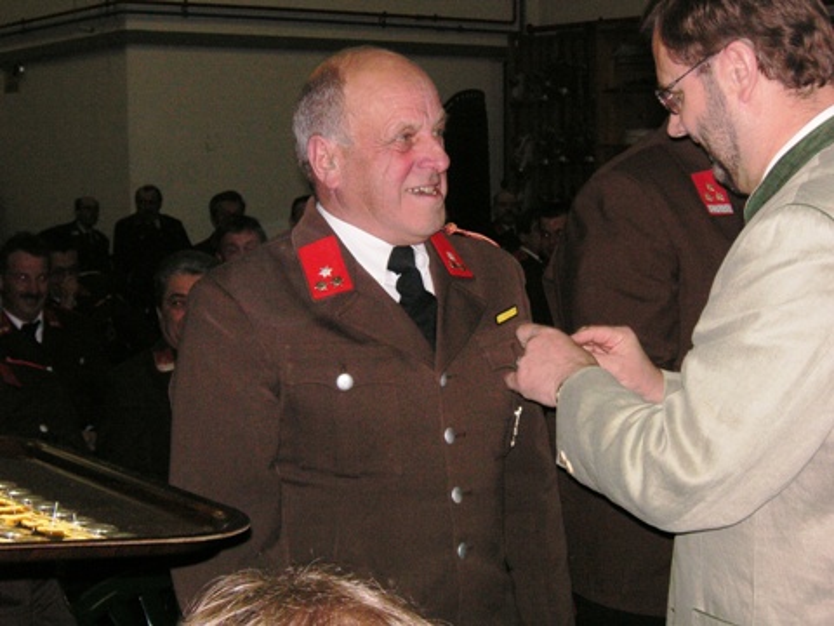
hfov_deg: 31.7
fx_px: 1470
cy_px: 313
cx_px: 417
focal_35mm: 61
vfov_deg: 24.0
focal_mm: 10.2
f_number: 3.9
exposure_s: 1/60
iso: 160
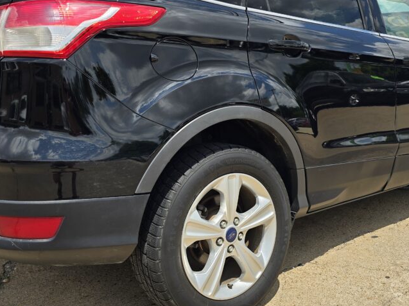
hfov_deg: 50.1
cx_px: 213
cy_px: 102
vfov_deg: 38.2
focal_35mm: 37
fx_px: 437
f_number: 1.7
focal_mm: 6.3
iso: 12
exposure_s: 1/670
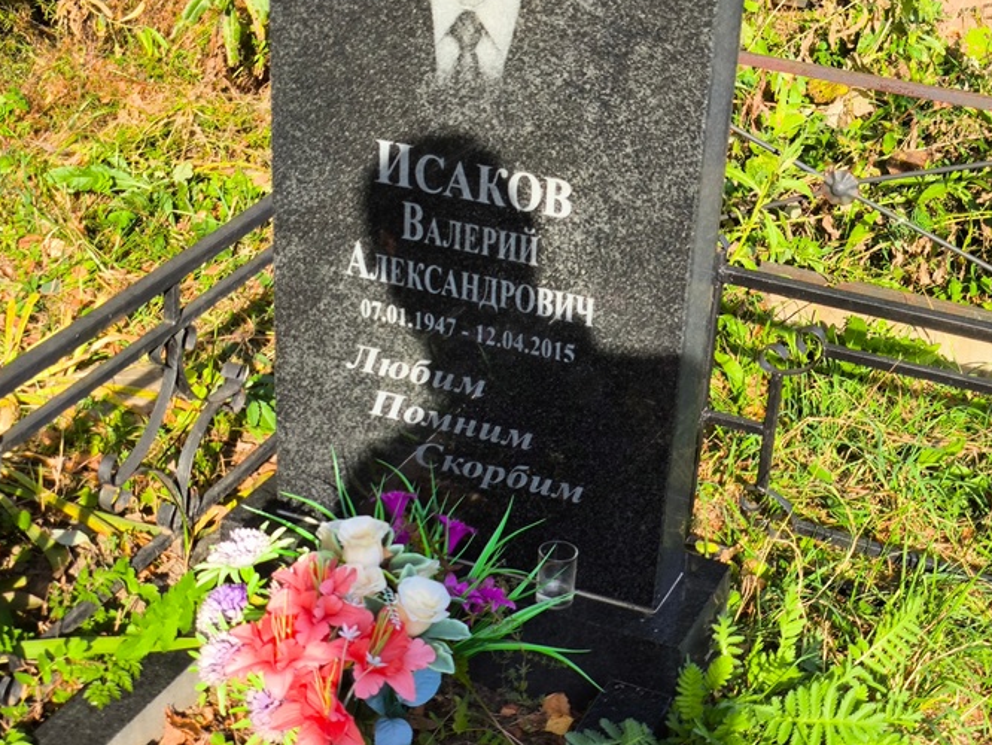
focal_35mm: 60
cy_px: 407
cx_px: 488
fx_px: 1720
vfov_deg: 24.4
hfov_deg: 32.2
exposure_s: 1/507
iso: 50
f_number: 1.7
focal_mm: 4.71
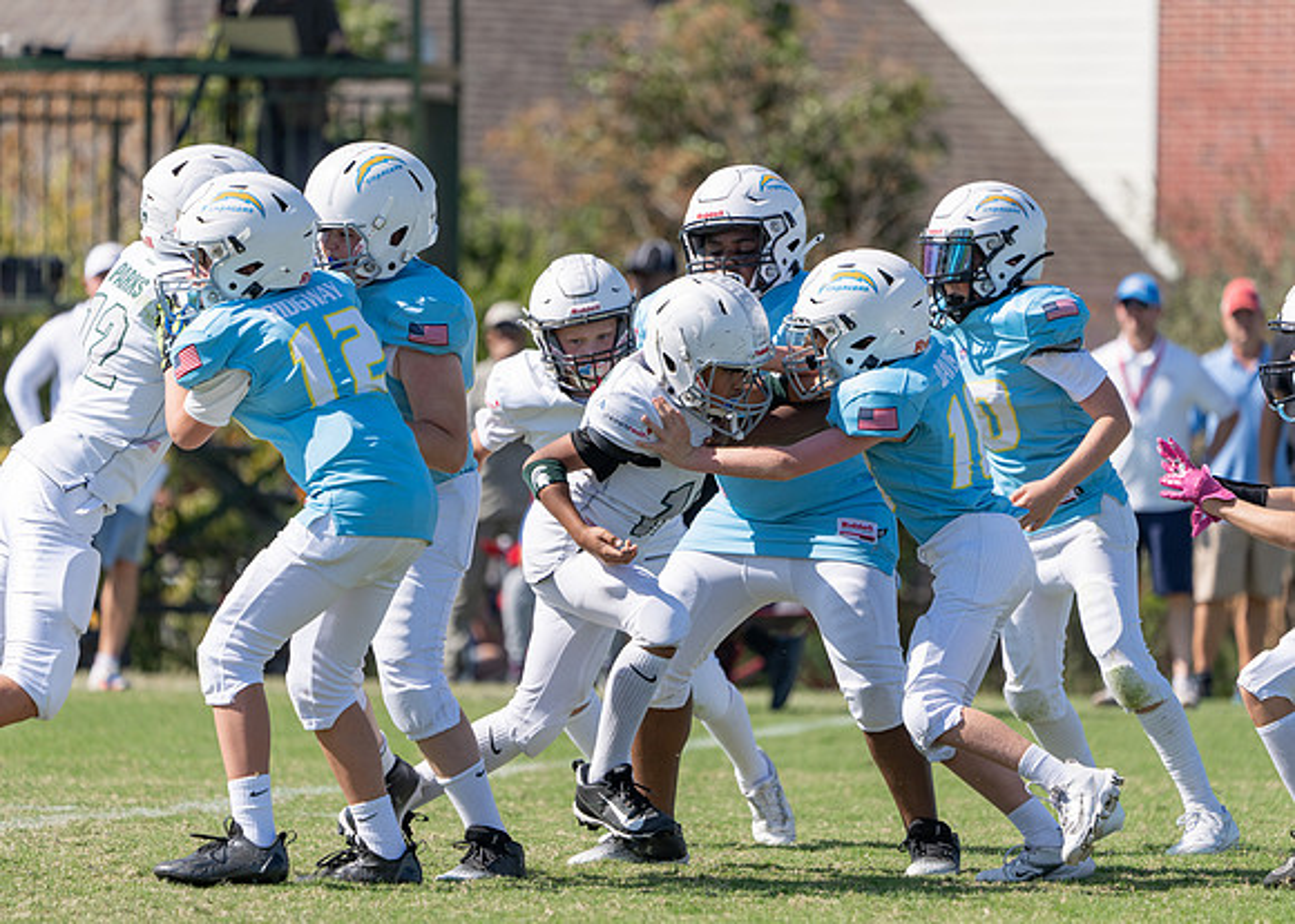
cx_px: 695
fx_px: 12303
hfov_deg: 6.0
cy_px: 462
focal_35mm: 335
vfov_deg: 4.3
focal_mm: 318
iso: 160
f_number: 5.6
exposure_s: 1/1000
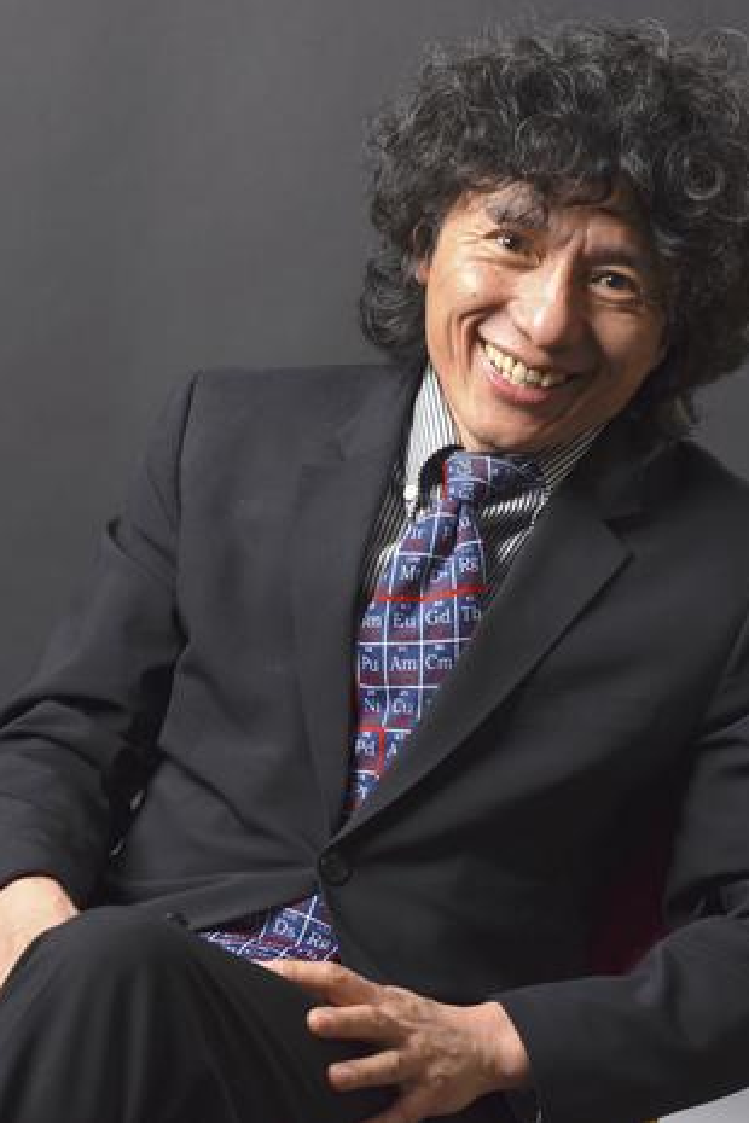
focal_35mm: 128
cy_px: 562
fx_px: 3994
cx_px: 413
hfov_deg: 10.7
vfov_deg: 16.0
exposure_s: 1/200
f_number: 7.1
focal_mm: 85
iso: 100
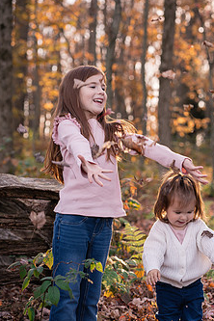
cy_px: 174
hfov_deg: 11.9
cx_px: 132
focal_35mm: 115
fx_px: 1025
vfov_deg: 17.8
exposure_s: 1/250
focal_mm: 85
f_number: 4
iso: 320
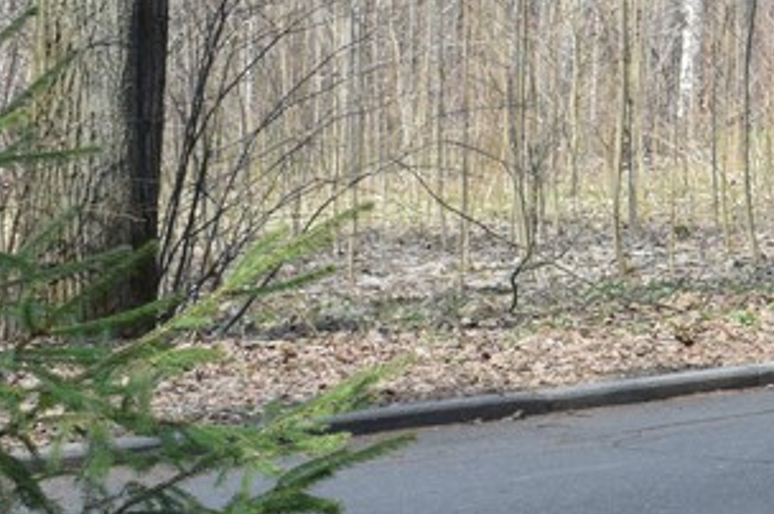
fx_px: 3179
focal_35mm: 148
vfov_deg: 9.2
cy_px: 69
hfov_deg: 13.1
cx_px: 1192
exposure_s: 1/200
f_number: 7.1
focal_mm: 26
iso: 400
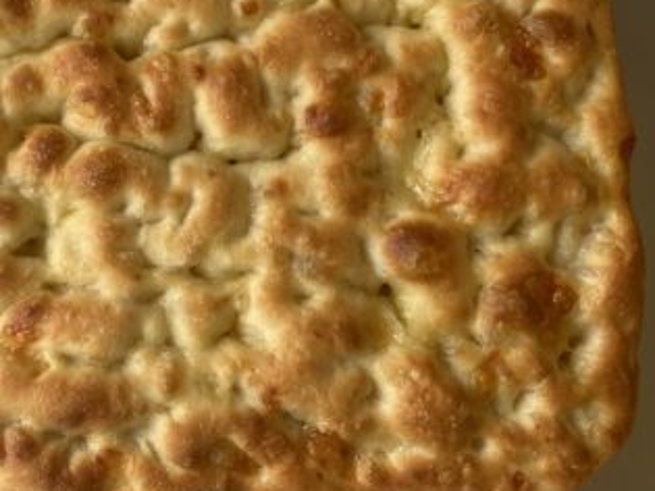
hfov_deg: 33.1
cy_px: 139
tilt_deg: -81.9
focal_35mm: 55
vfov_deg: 26.3
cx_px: 61
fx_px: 1040
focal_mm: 4.25
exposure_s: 1/122
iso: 40
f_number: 1.8
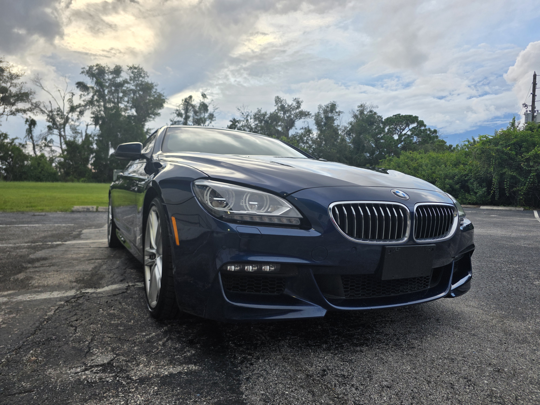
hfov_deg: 73.9
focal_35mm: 23
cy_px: 202
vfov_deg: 58.9
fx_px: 359
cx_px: 270
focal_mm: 6.3
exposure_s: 1/180
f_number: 1.7
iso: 40
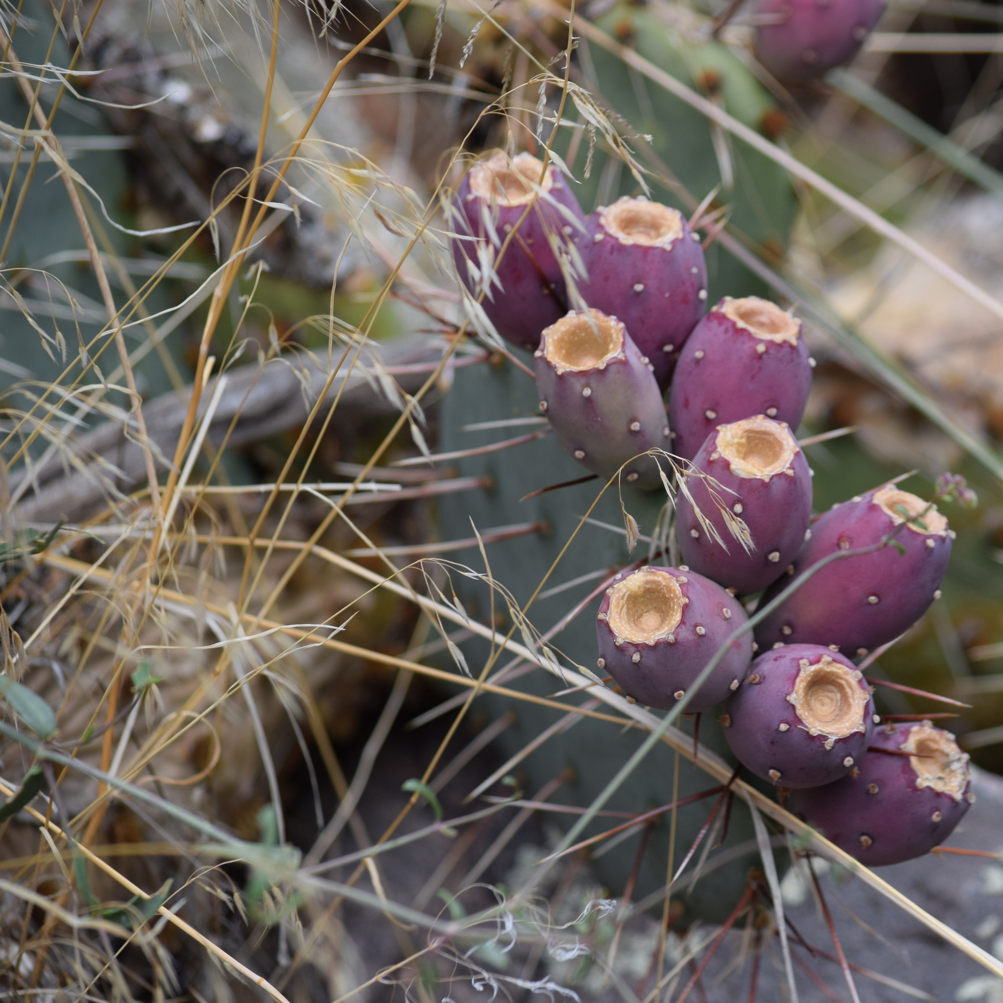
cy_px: 502
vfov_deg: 7.8
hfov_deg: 7.8
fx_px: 7310
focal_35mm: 223
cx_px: 695
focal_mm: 116
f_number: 5.6
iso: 220
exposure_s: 1/500
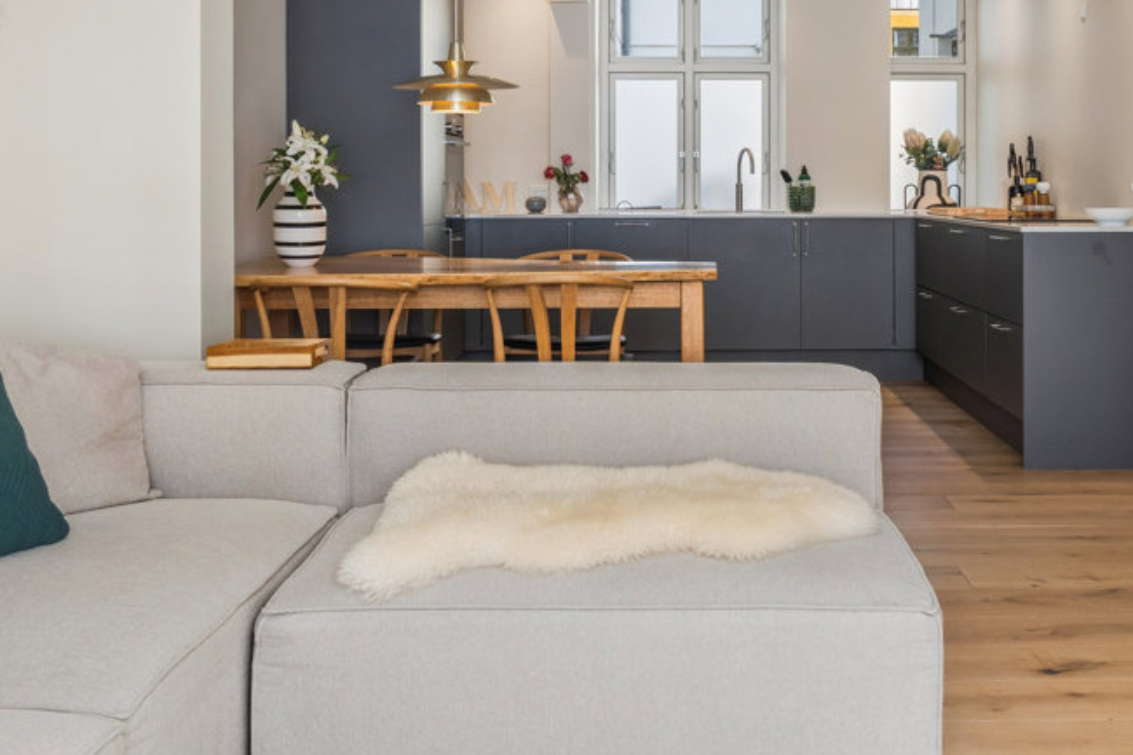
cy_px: 190
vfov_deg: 32.0
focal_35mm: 41
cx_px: 565
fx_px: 1290
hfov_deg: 47.4
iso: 200
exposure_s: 1/80
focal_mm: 16
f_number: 8
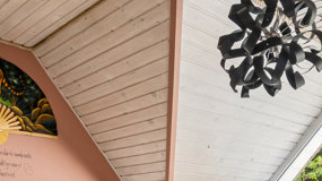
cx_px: 125
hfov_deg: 42.3
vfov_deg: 22.2
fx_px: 414
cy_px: 232
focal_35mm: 48
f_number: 8
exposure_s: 1/5
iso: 200
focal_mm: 11
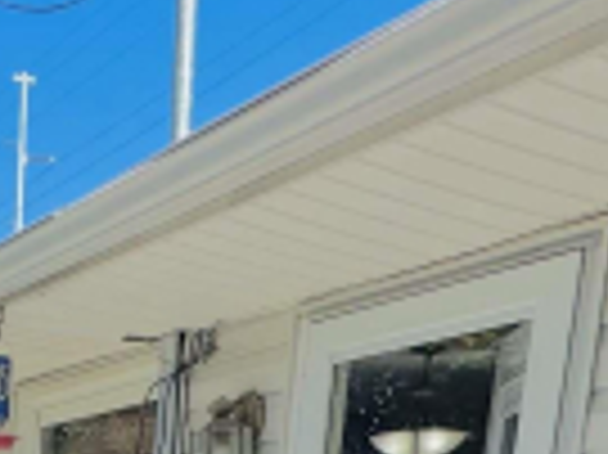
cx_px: -187
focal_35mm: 69
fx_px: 1211
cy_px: 859
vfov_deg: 16.9
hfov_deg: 24.5
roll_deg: -1.5
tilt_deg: -12.5
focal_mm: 2.22
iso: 50
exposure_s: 1/1126
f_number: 2.2
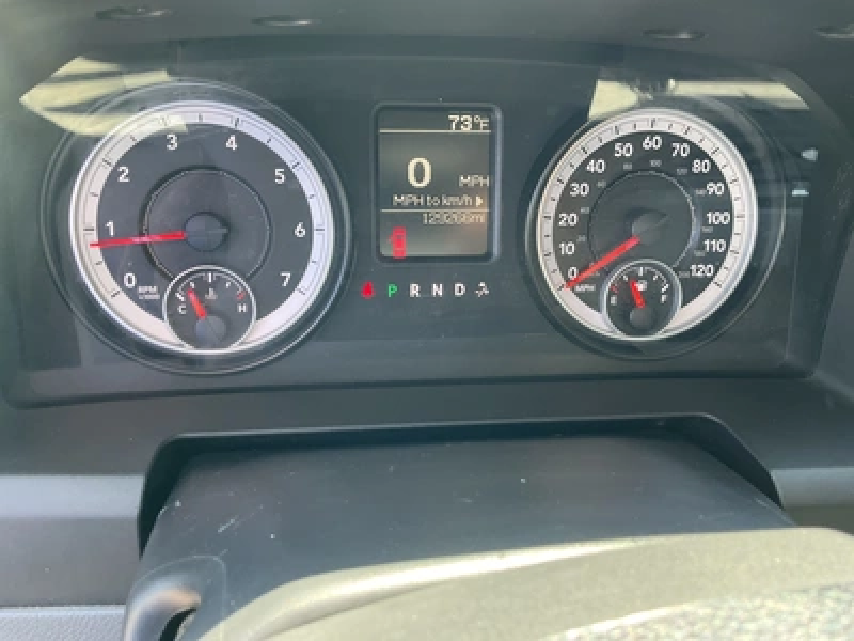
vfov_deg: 48.2
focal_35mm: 29
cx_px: 427
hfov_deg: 61.7
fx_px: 715
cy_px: 320
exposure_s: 1/93
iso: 64
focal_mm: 3
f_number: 1.8
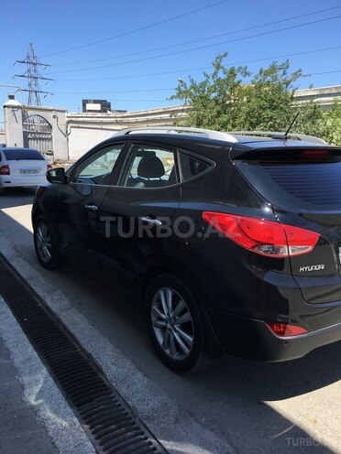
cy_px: 227
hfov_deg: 48.2
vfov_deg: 61.7
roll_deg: -0.6
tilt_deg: -12.6
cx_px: 170
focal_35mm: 29
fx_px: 381
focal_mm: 4.15
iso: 25
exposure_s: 1/836
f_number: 2.2
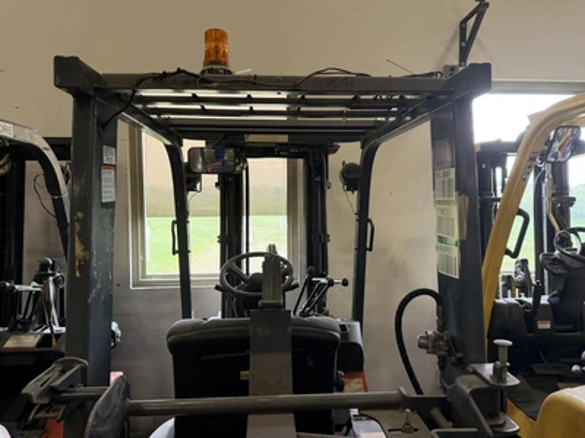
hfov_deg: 71.6
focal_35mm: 24
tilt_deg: -2.9
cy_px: 219
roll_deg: +0.3
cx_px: 292
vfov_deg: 56.8
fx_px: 406
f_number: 1.78
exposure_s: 1/105
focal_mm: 6.76
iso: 200
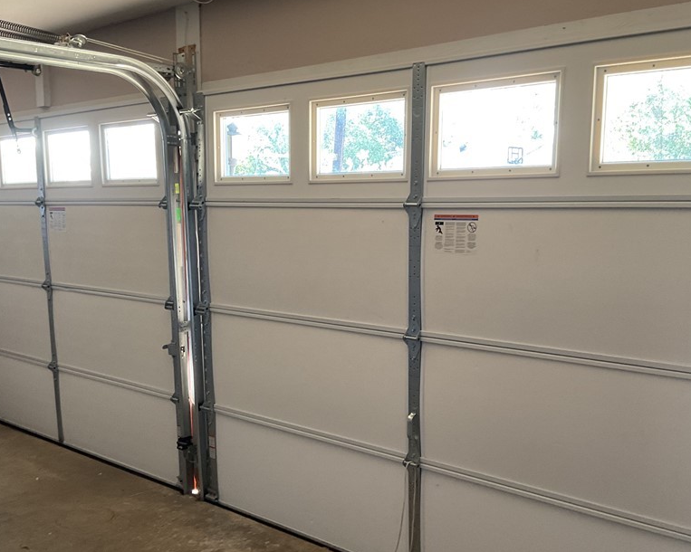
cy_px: 323
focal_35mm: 38
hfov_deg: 47.9
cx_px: 356
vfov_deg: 39.0
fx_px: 777
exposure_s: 1/60
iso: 100
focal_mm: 3
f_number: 1.8
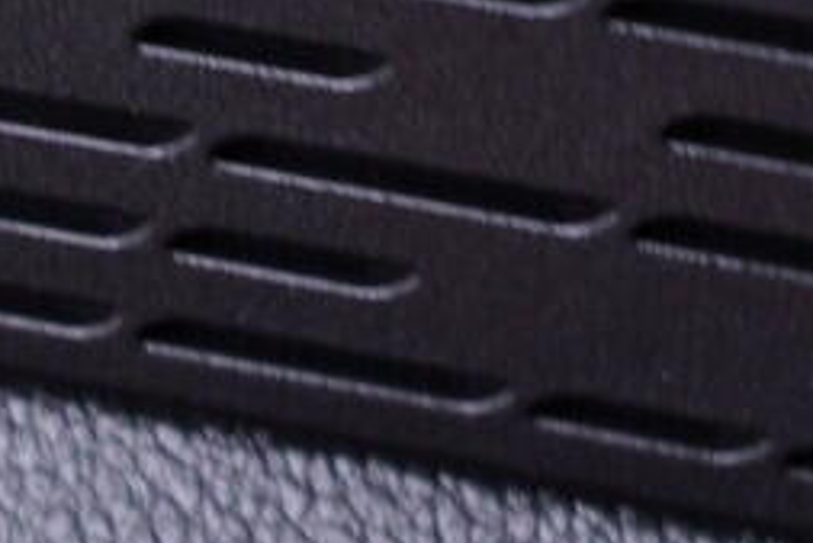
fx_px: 4632
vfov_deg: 6.5
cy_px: 1128
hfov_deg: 10.0
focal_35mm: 205
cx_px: 19
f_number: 2.8
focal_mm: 24
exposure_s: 1/40
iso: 200
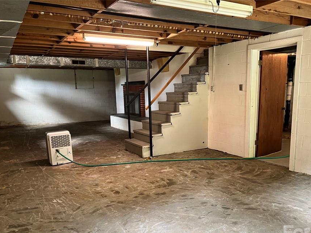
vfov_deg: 45.2
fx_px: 278
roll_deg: +1.2
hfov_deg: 58.2
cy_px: 139
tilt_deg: -9.9
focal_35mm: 31
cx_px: 171
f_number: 1.6
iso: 320
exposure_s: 1/60
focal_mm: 5.1
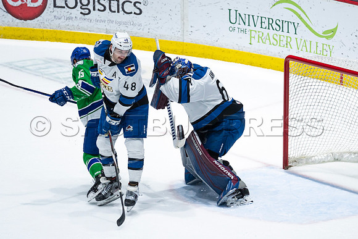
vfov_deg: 4.3
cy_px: 82
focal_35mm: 320
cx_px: 232
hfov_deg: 6.4
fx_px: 3186
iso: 1250
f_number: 2.8
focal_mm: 195
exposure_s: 1/1250
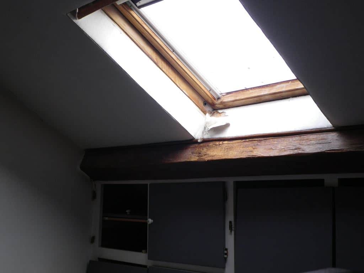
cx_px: 182
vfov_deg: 31.5
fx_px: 484
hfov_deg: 41.2
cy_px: 136
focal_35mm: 46
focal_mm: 8.2
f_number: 3.3
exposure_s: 1/80
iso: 160
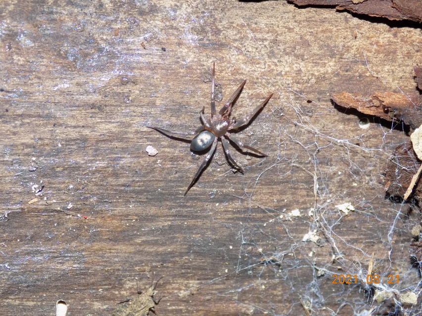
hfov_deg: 16.7
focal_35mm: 118
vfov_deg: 12.6
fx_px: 1439
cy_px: 158
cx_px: 211
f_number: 4.8
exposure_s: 1/30
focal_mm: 20.9
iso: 200
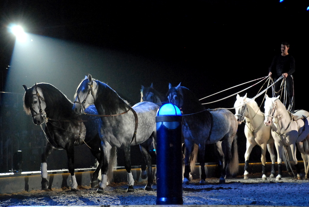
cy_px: 104
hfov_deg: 18.2
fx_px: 967
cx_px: 154
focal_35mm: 112
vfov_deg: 12.2
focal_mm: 75
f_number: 5.3
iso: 1600
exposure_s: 1/125
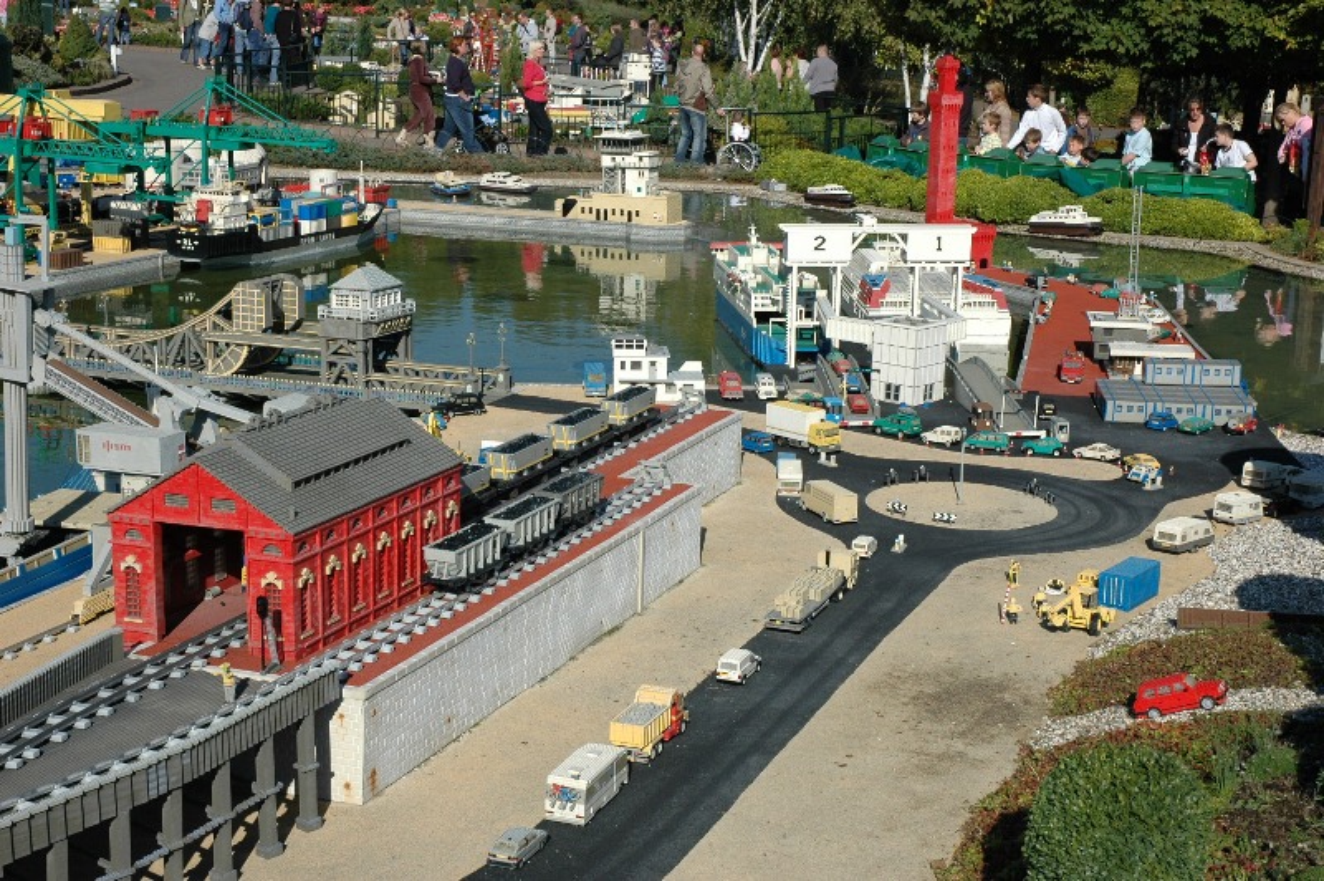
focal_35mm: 57
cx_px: 662
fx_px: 2095
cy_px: 440
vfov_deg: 23.7
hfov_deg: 35.1
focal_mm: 38
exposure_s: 1/320
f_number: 9
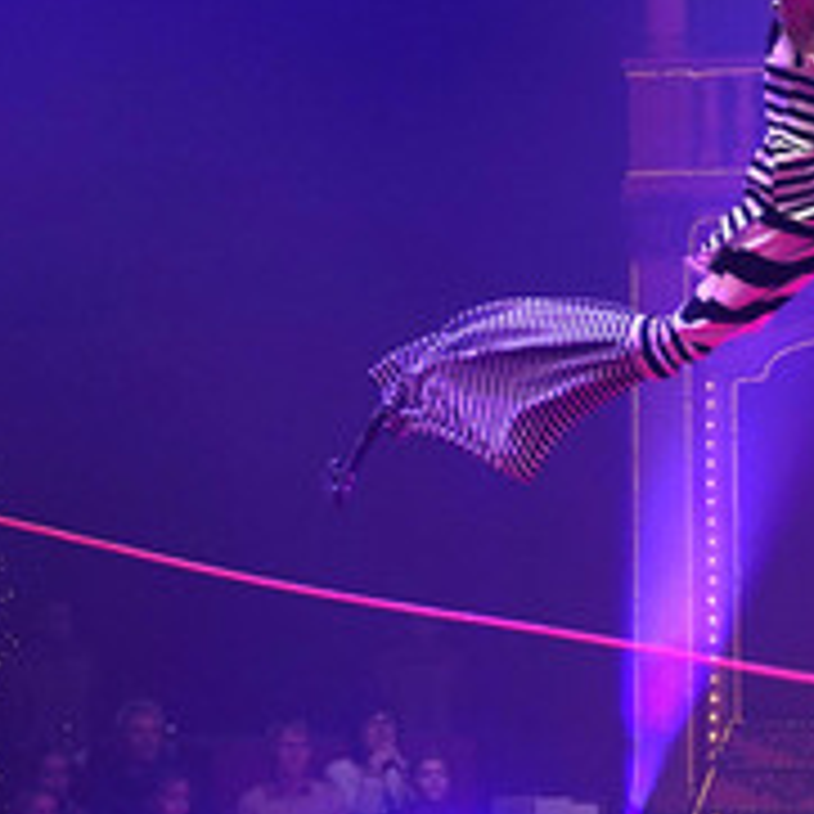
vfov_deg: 16.1
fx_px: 2873
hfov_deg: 15.7
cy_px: 301
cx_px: 879
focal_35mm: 108
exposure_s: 1/500
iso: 1000
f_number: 3.5
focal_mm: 51
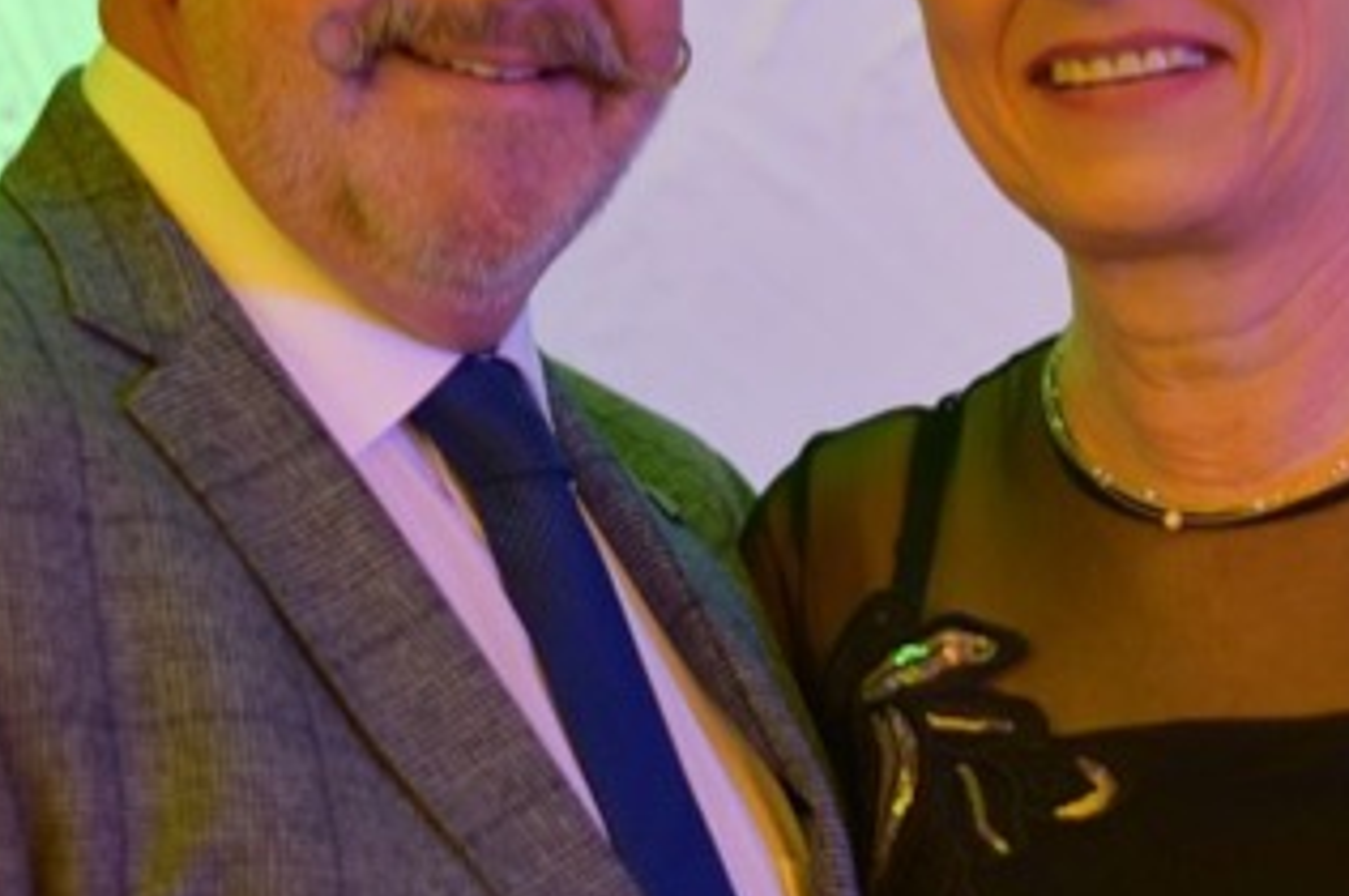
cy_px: 139
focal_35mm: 190
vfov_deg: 7.2
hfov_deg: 10.8
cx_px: 619
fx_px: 7112
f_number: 1.8
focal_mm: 50
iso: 800
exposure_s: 1/60
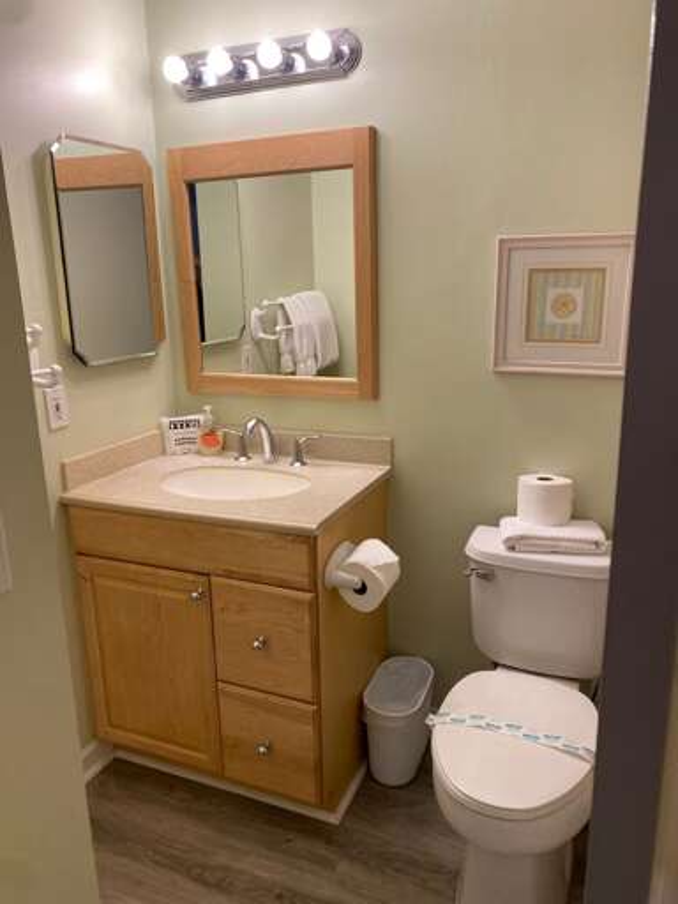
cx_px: 339
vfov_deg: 67.3
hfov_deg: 53.1
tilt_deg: -14.2
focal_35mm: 26
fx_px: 679
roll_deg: +0.5
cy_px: 452
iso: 100
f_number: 1.8
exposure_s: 1/120
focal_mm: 4.25
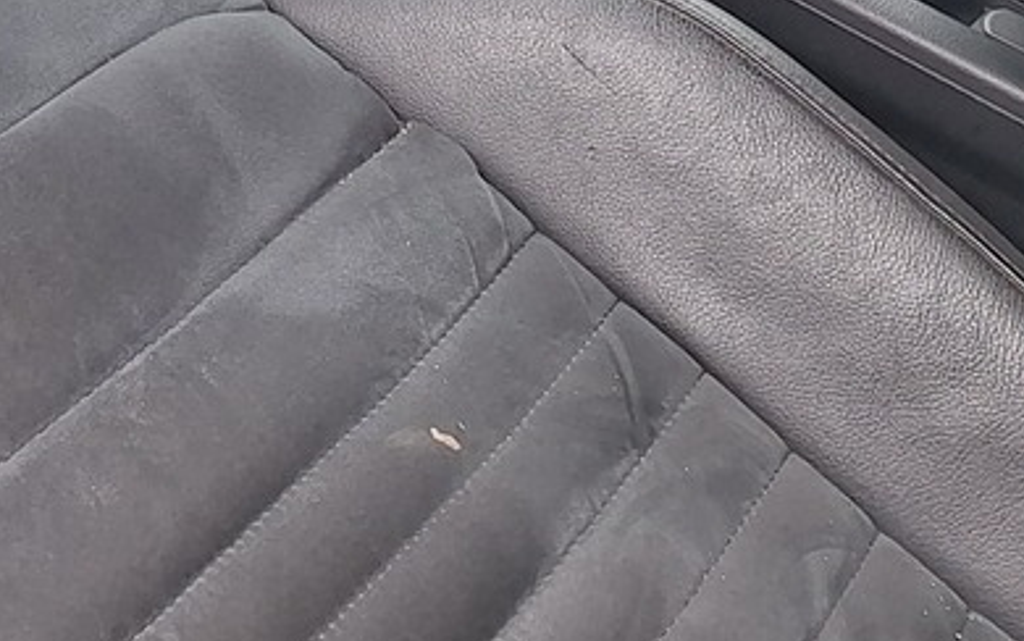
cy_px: -741
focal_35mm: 90
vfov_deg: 12.4
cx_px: -116
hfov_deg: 21.8
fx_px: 2512
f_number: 1.8
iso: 40
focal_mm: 5.54
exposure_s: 1/135
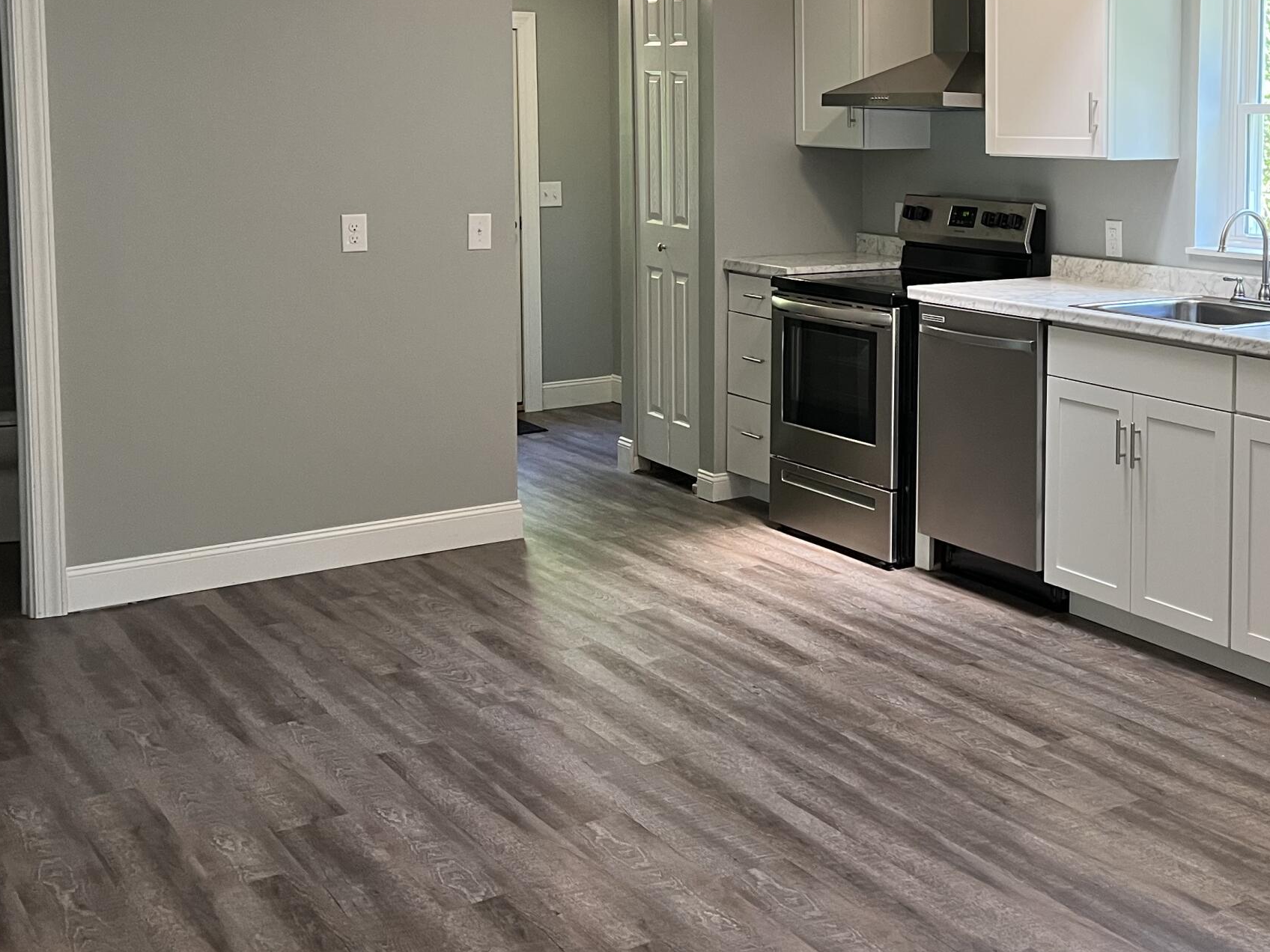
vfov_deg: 31.0
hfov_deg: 39.6
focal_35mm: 46
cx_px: 1018
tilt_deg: -5.0
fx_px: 1688
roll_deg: +0.6
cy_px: 244
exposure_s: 1/96
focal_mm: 5.7
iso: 125
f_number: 1.5
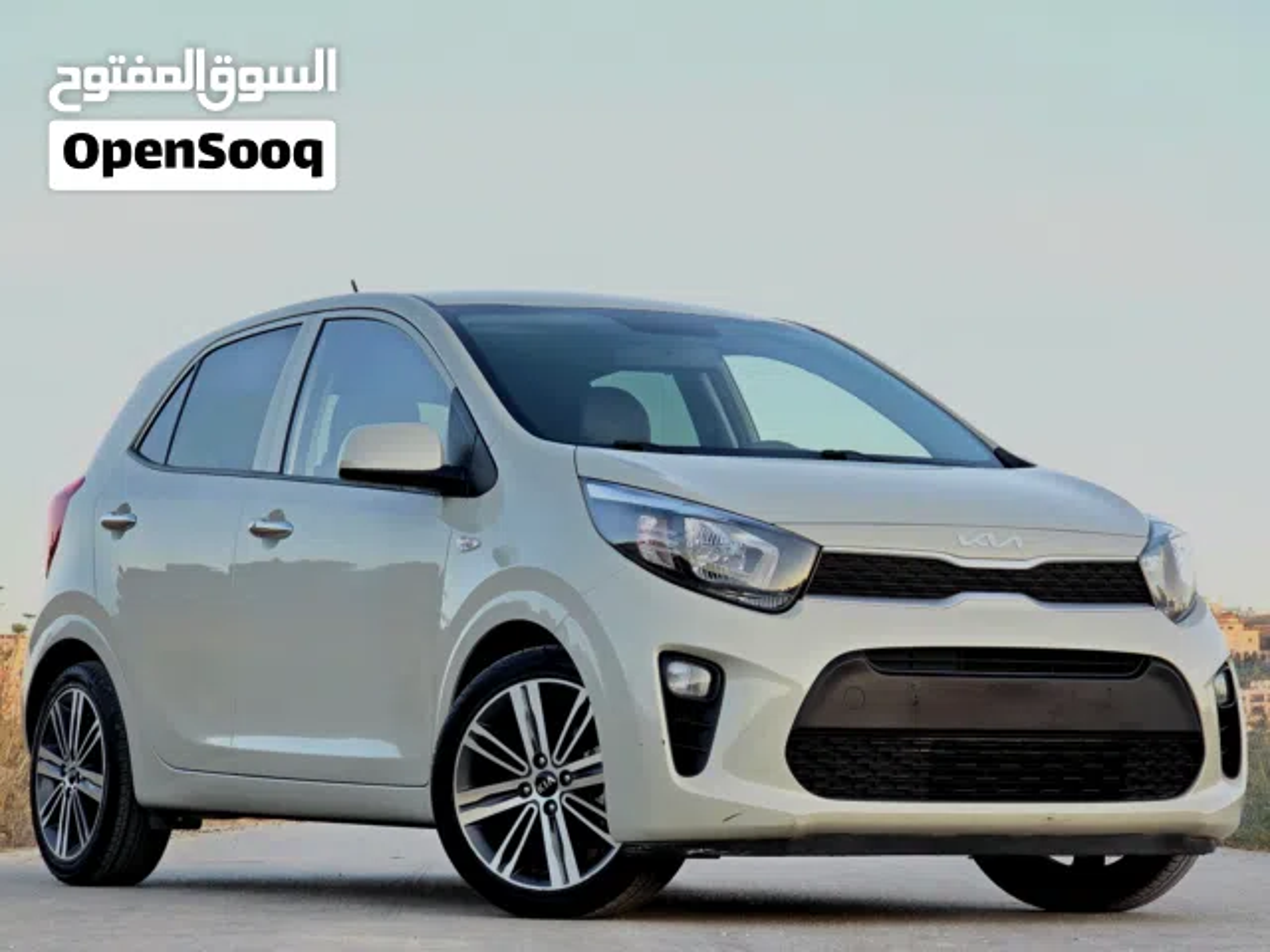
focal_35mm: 115
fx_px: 4219
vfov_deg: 12.9
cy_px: 476
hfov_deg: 17.1
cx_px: 635
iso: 100
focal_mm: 18.6
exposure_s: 1/101
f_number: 3.4
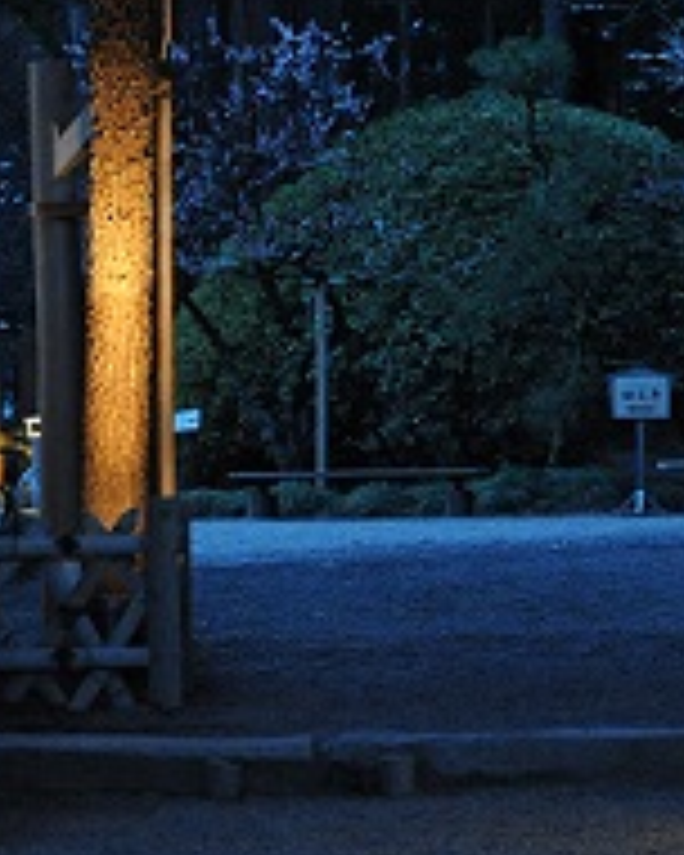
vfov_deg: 13.1
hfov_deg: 10.6
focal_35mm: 145
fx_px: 3669
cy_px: 22
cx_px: 646
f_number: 5.6
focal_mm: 46
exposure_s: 1/40
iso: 3200
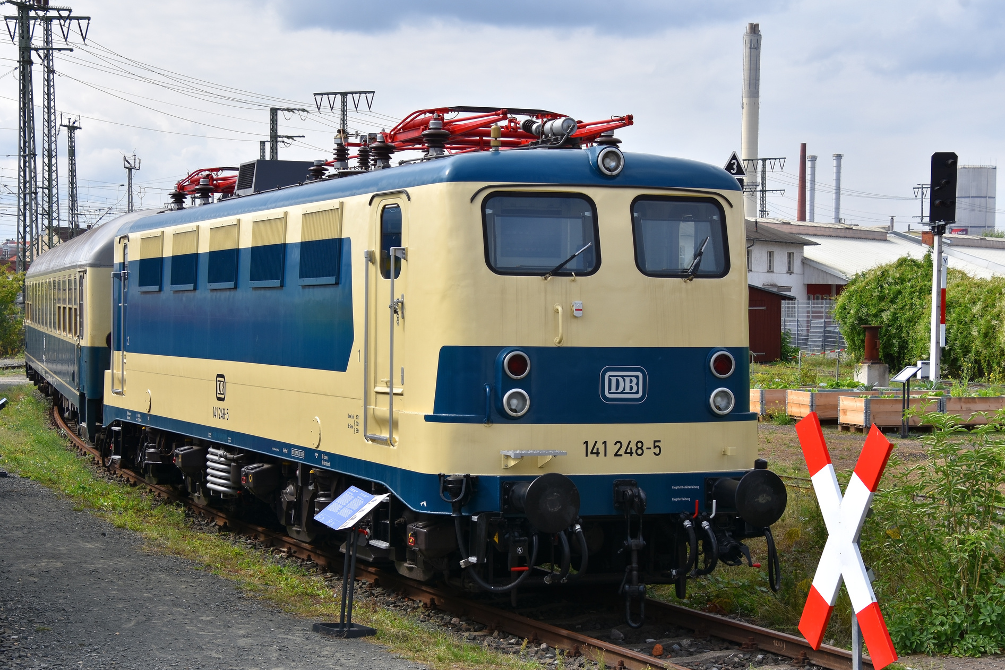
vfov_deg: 19.5
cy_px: 334
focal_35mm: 70
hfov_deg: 28.8
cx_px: 497
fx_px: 1954
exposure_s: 1/500
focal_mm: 46
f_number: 8
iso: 200
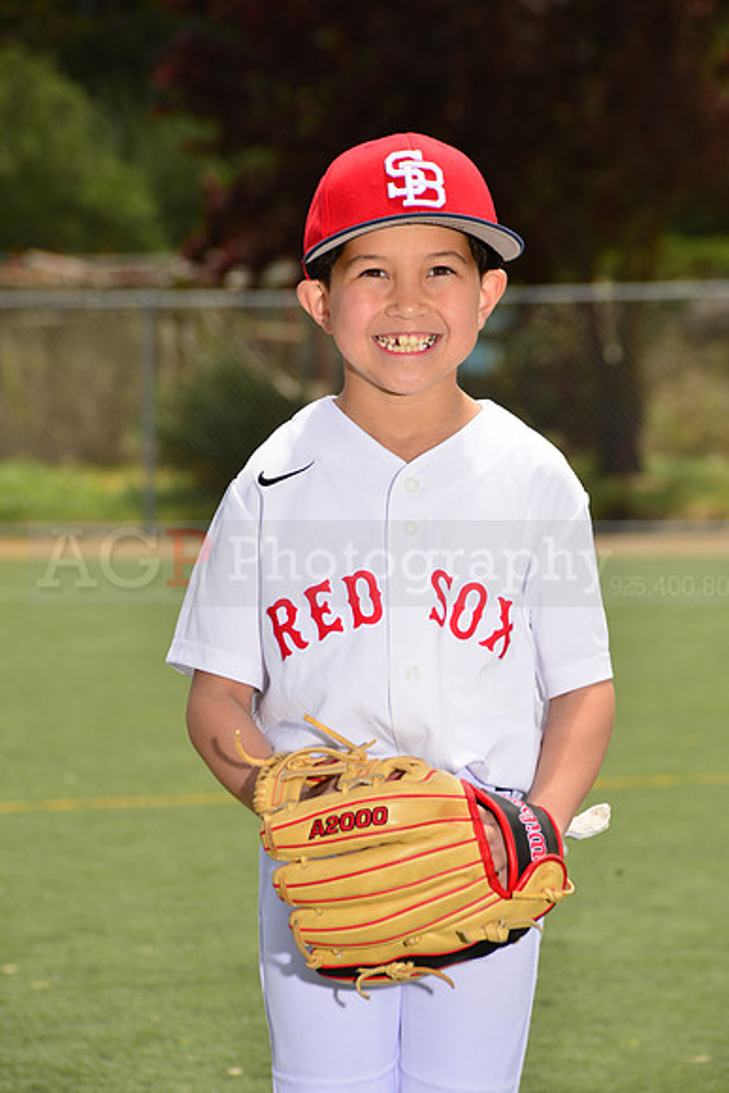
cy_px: 546
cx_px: 364
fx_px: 5616
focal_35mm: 185
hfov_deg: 7.4
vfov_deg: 11.1
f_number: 11
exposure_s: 1/200
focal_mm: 185
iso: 125
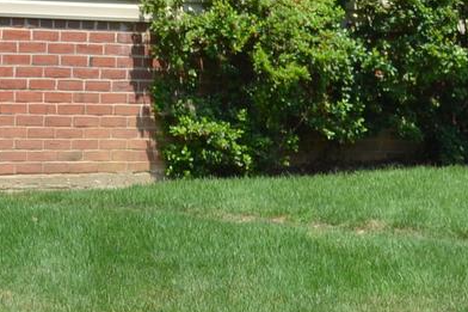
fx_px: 2651
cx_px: -45
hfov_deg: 10.0
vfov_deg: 6.7
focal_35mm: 204
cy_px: -28
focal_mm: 26
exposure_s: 1/250
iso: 100
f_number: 8
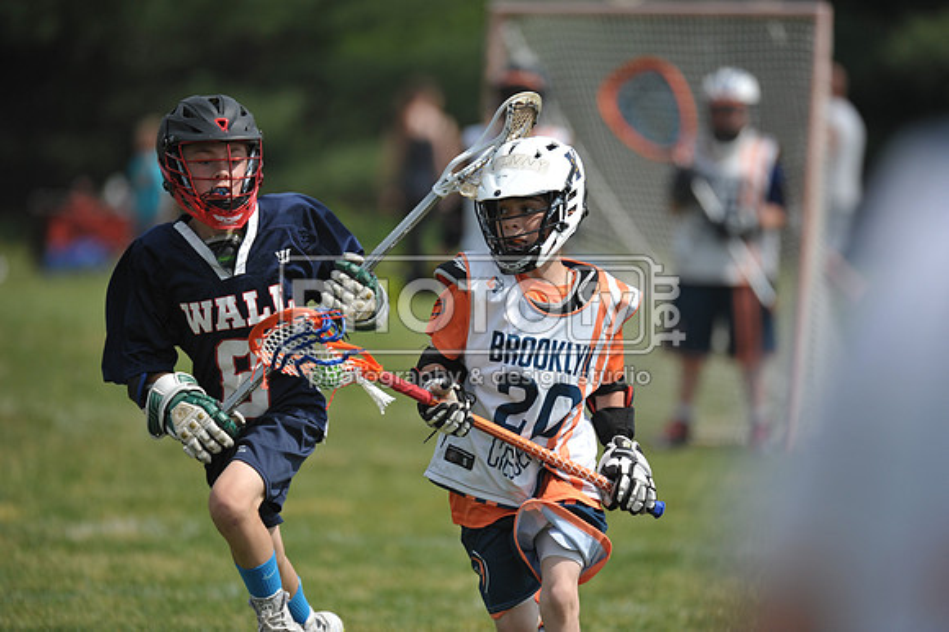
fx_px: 10538
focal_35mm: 400
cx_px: 474
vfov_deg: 3.4
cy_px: 316
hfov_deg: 5.2
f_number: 4
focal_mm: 400
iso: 640
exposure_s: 1/4000
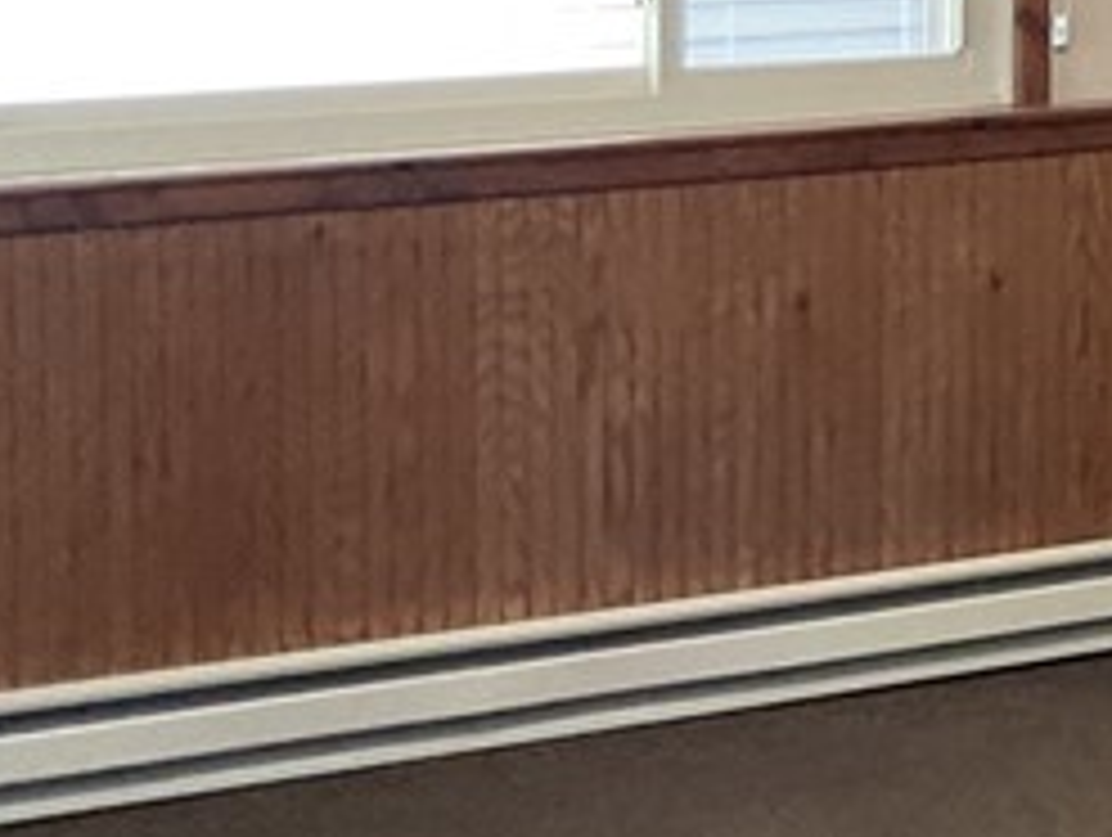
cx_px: 2174
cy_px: -212
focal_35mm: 120
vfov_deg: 12.1
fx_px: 3860
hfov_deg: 14.0
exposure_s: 1/60
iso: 125
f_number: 1.8
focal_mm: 3
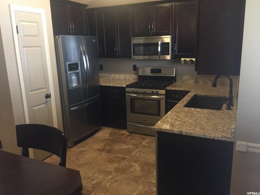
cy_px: 98
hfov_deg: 61.7
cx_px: 130
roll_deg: +1.3
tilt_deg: -13.2
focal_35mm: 29
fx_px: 218
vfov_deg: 48.2
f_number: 2.2
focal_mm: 4.15
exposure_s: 1/15
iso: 250
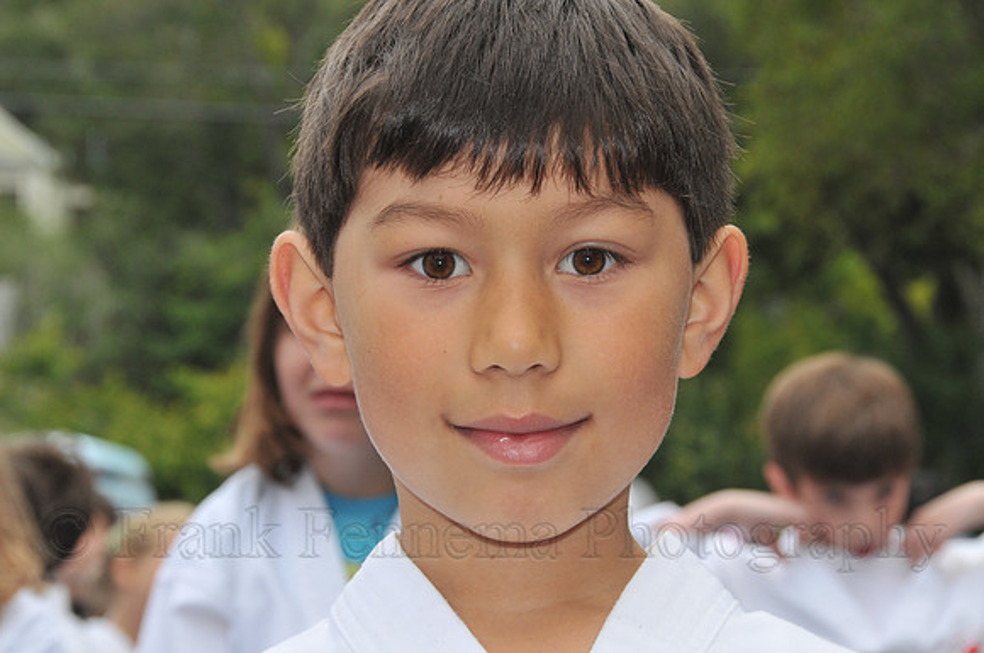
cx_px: 492
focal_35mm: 123
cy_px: 326
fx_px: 3357
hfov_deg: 16.7
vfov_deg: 11.1
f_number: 11
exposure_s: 1/320
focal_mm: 82
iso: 400
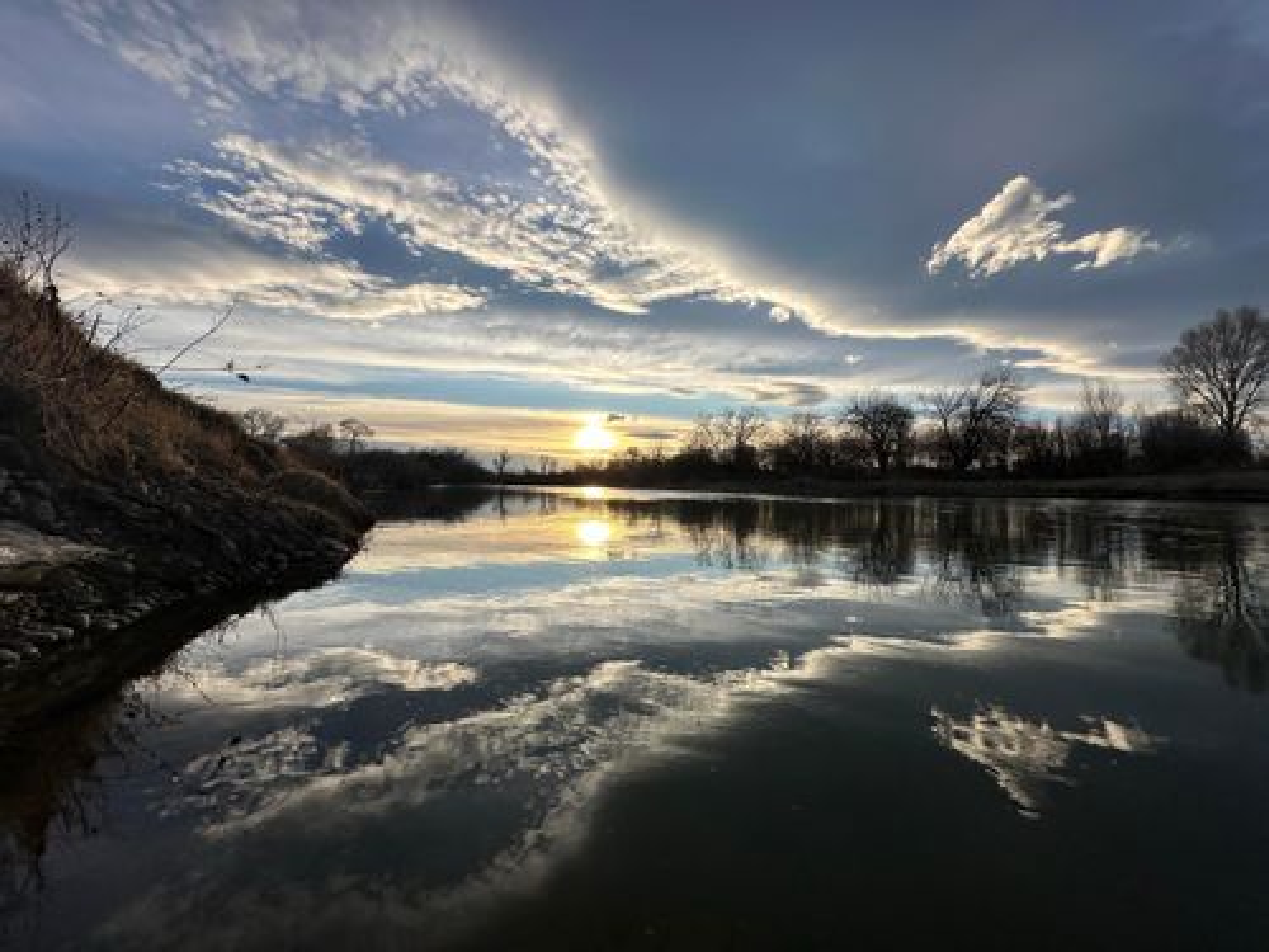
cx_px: 634
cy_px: 476
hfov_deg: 102.1
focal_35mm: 14
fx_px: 513
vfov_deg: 85.7
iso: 50
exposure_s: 1/1689
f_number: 2.2
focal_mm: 2.22
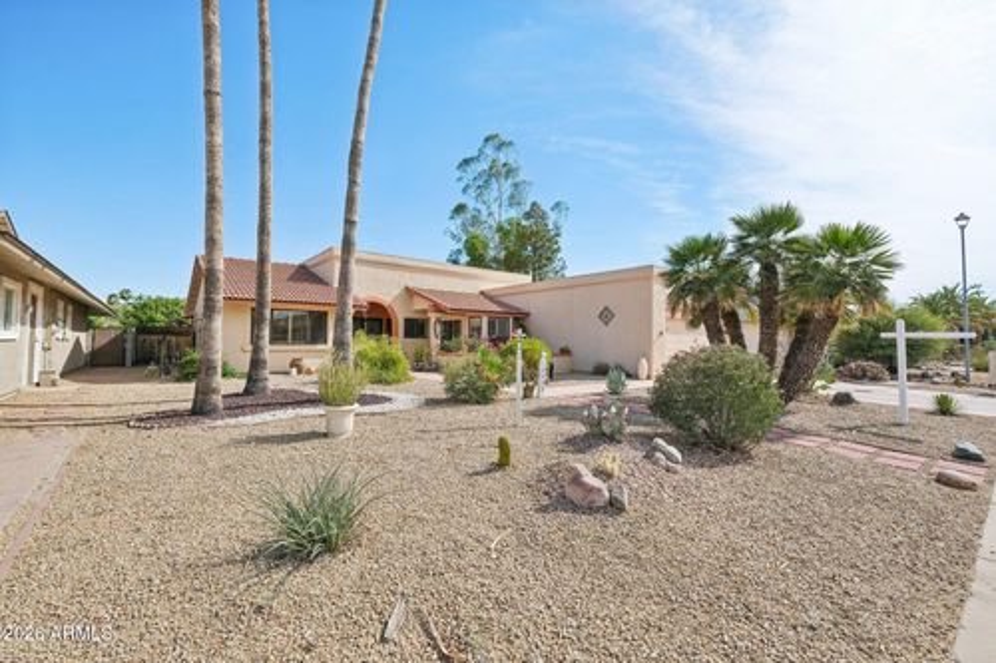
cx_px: 498
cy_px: 332
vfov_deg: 77.3
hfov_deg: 100.4
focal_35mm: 15
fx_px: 415
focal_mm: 10
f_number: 8
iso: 400
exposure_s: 1/1000
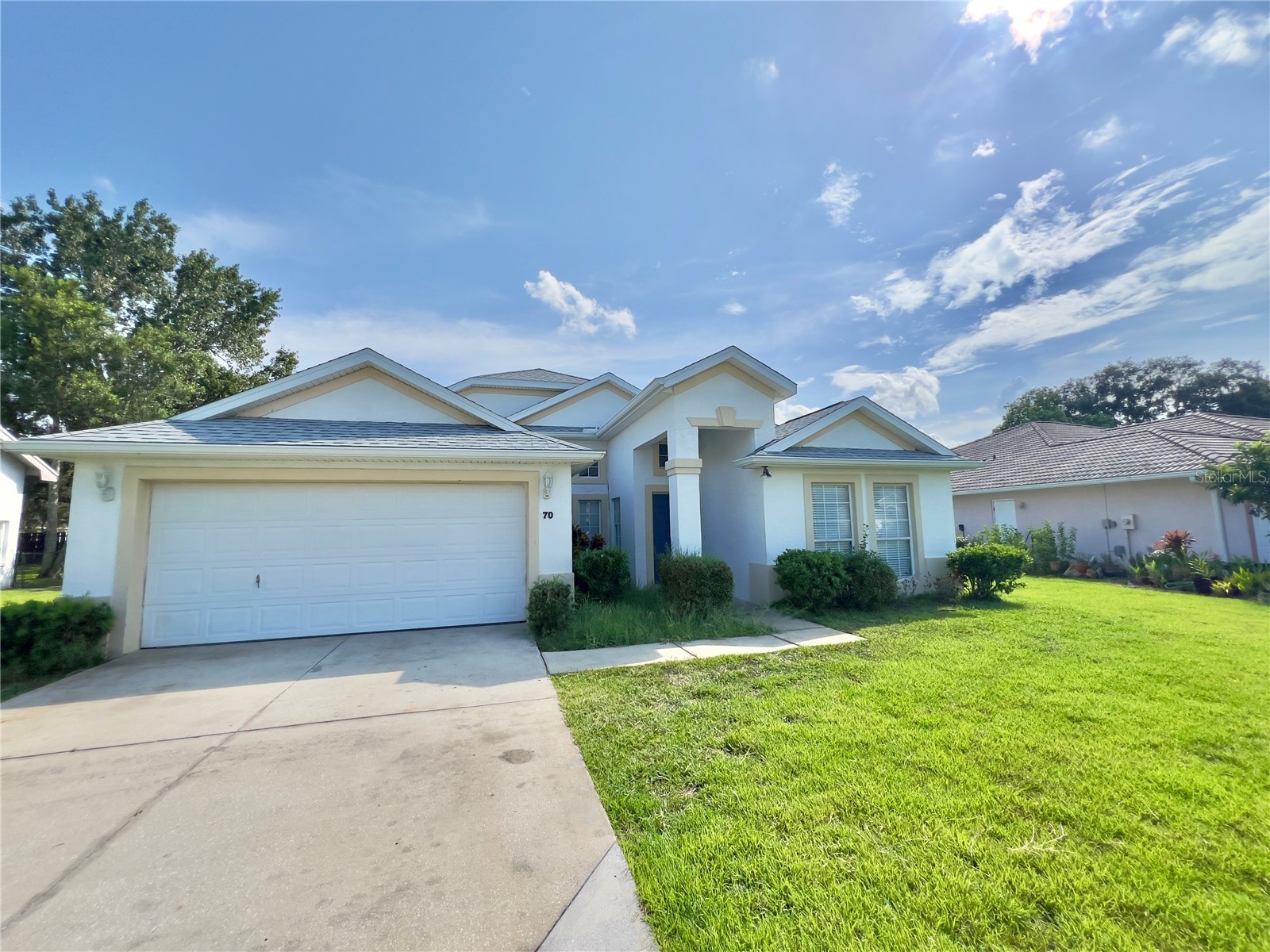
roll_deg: +1.4
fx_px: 477
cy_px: 476
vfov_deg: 89.9
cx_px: 635
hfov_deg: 106.2
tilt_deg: +6.4
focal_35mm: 13
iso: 32
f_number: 1.8
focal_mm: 1.57
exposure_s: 1/2137
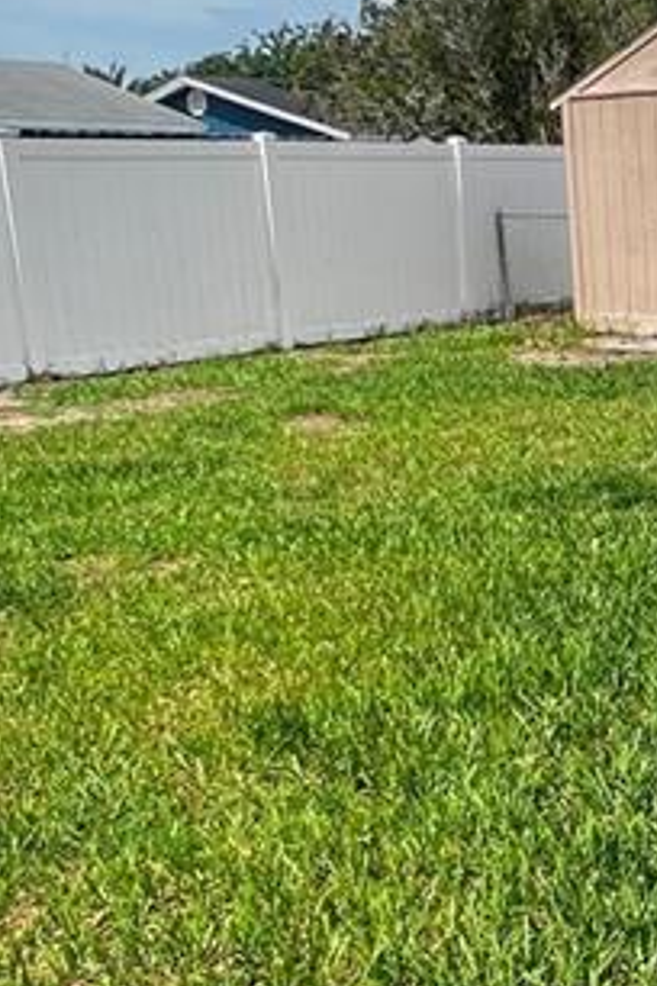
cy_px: 490
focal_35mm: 53
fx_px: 1451
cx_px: 828
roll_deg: +1.0
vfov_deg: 37.5
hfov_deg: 23.0
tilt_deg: -10.4
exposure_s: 1/637
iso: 32
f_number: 1.8
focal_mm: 1.57
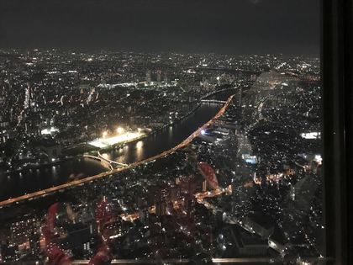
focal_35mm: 28
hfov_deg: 63.4
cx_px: 176
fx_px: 286
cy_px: 132
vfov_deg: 49.7
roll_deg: -0.3
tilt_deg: -16.2
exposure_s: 1/4
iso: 200
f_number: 1.8
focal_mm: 3.99
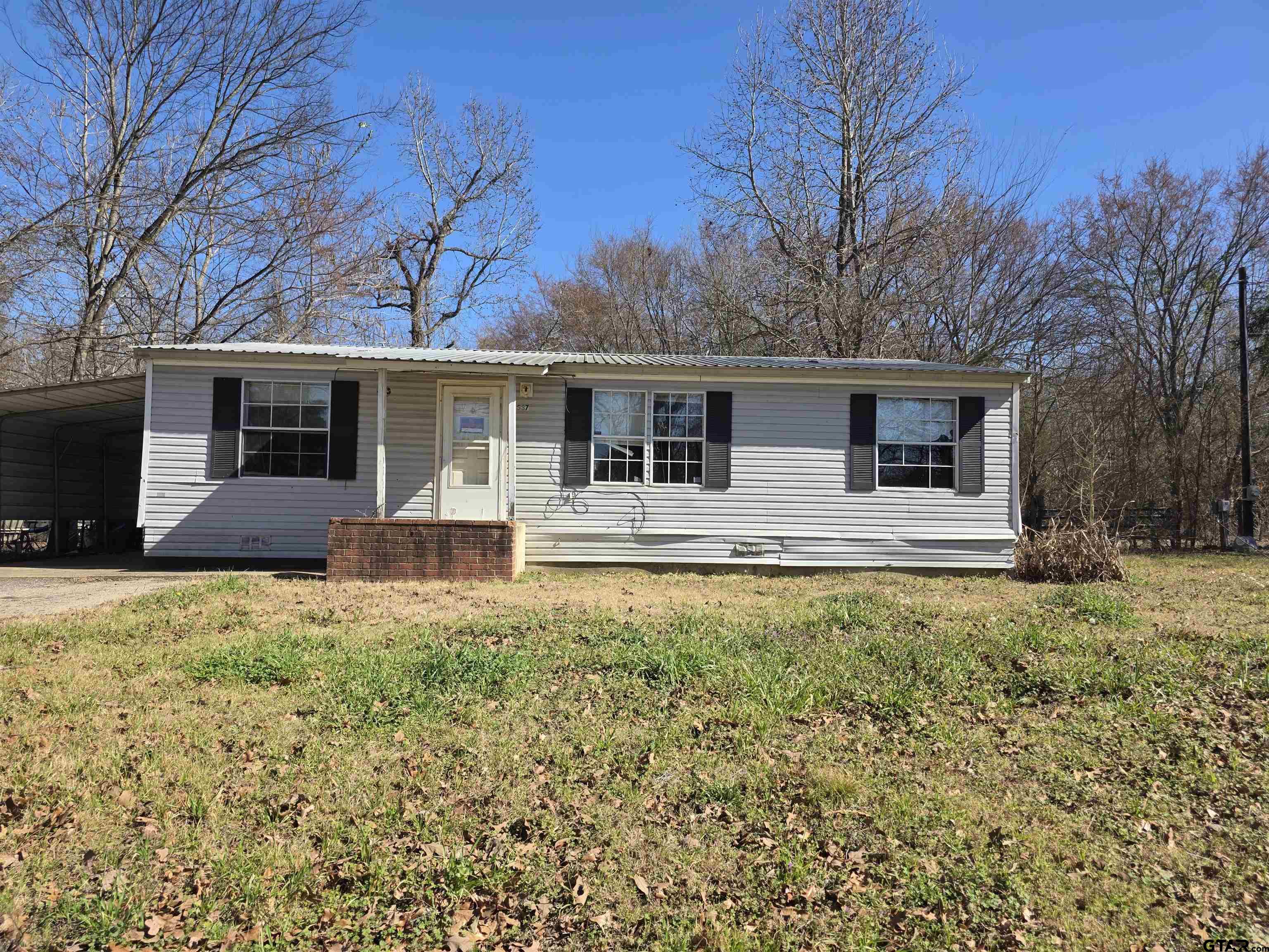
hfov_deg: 73.9
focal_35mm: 23
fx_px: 843
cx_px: 634
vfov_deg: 58.9
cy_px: 476
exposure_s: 1/4145
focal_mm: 6.3
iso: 80
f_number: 1.7
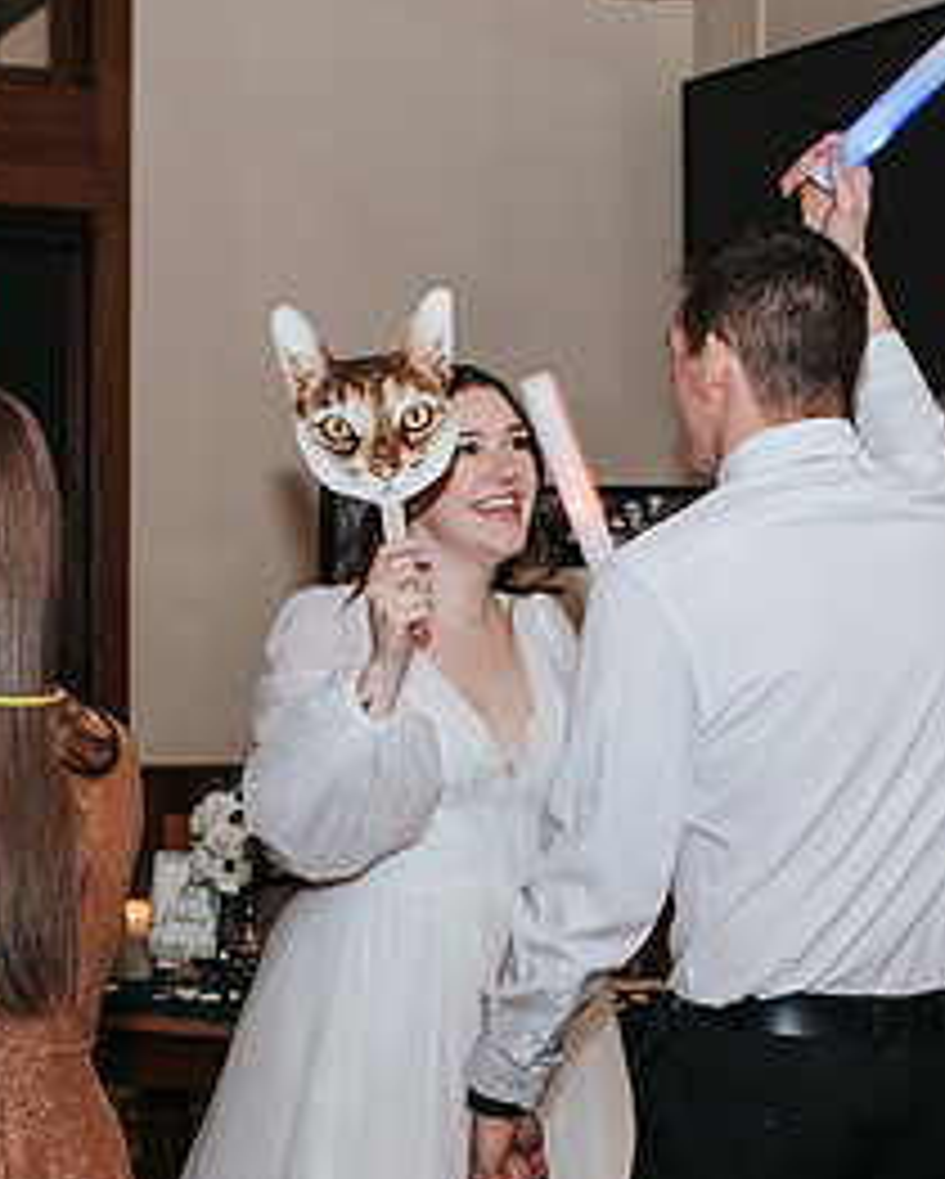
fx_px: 2968
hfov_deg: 18.0
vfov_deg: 22.1
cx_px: 646
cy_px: 963
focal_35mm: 85
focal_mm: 35
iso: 800
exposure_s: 1/200
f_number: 3.2
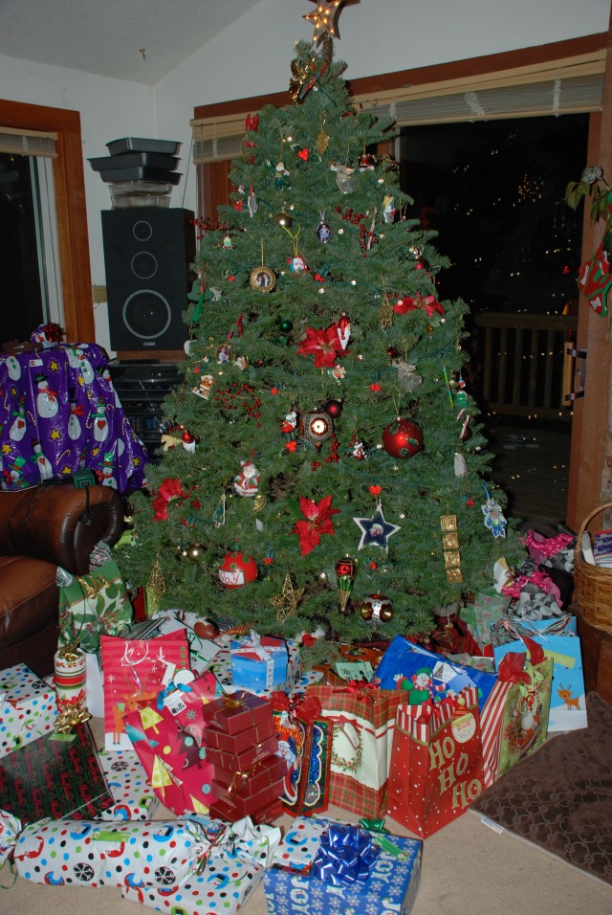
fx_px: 839
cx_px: 306
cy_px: 458
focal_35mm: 33
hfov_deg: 40.1
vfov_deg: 57.2
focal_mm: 22
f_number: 3.8
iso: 200
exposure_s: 1/60
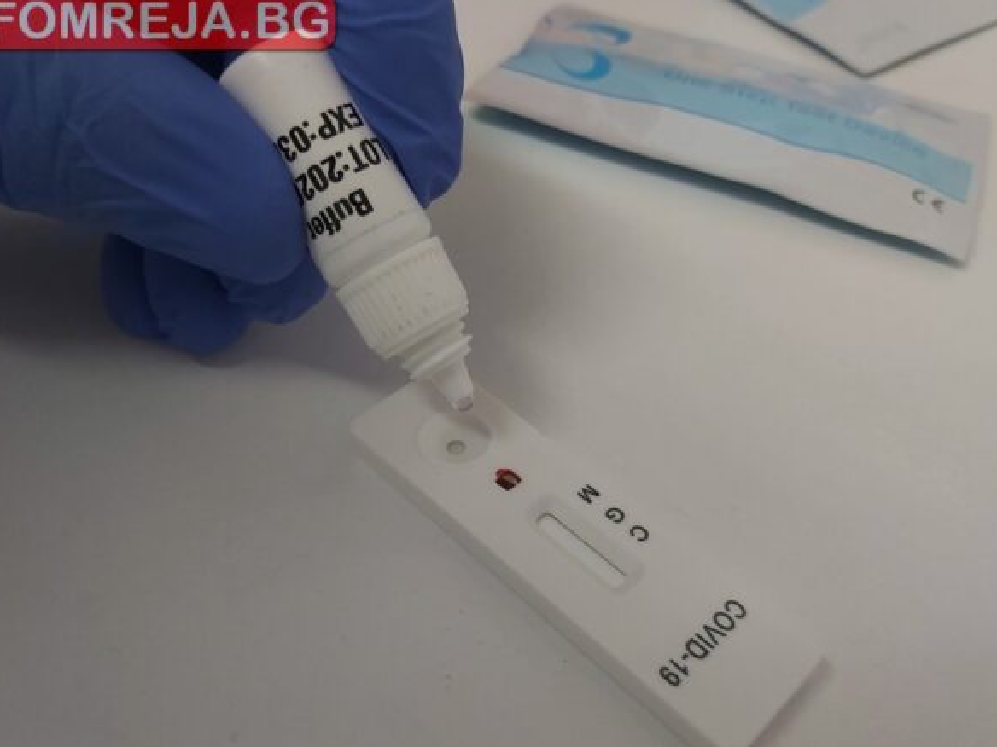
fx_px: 893
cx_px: 521
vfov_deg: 45.3
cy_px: 435
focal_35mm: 31
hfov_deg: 58.3
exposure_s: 1/100
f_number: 1.7
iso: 80
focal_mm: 3.92
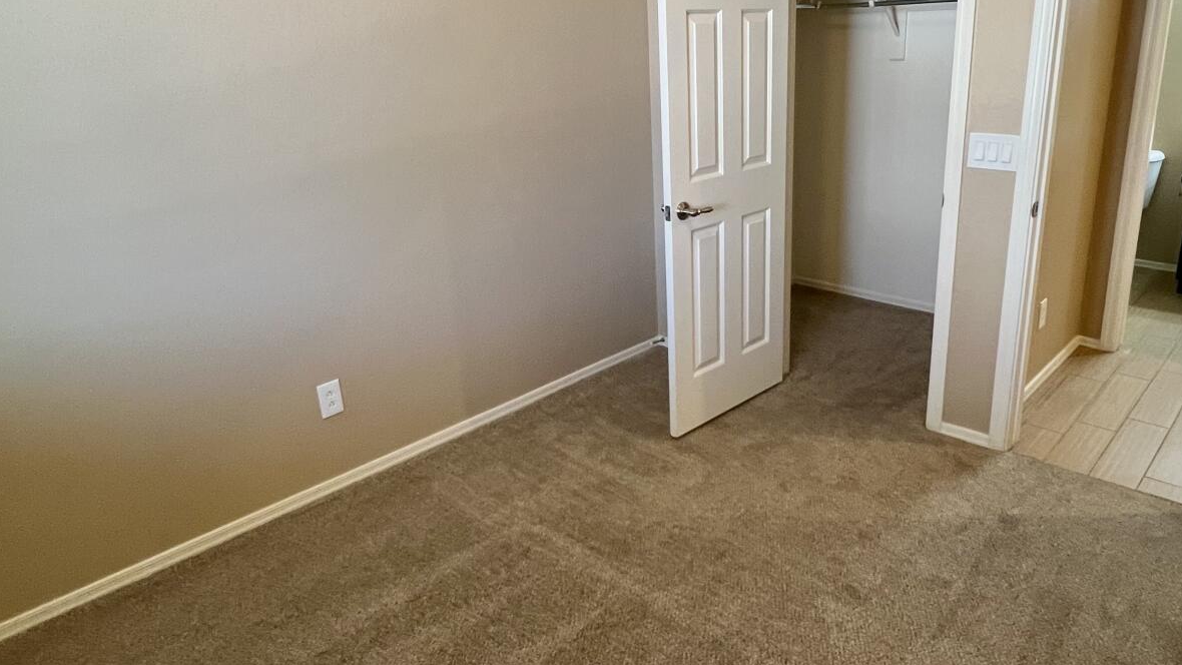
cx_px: 649
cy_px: 275
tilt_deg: -17.1
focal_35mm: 24
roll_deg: +2.4
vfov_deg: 47.5
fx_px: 752
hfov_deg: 76.1
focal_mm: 1.57
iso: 250
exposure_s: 1/60
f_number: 1.8
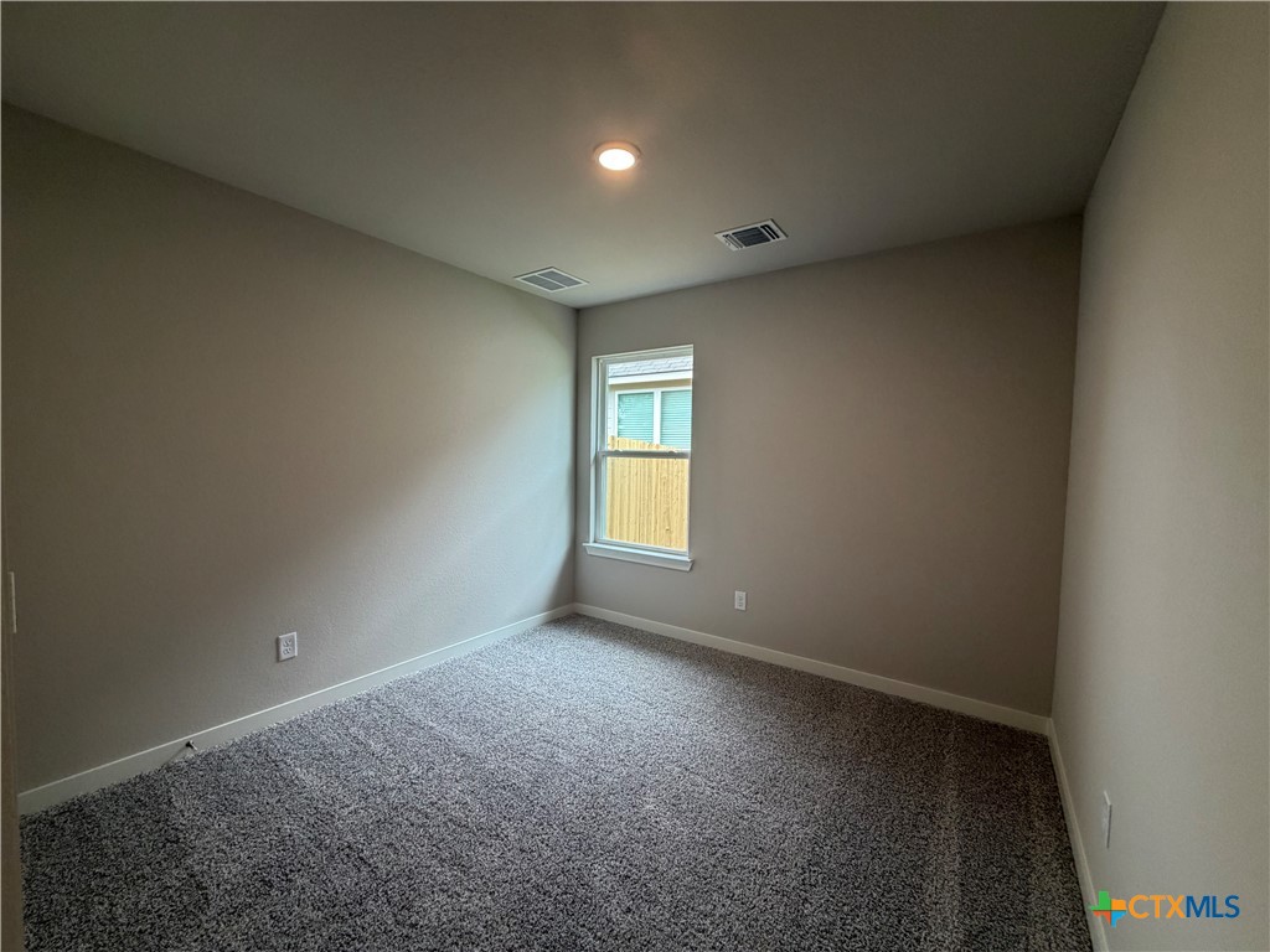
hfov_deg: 102.1
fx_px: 514
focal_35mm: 14
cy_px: 476
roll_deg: -0.9
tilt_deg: -2.9
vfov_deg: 85.7
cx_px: 635
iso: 250
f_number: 2.2
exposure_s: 1/120
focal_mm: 2.22
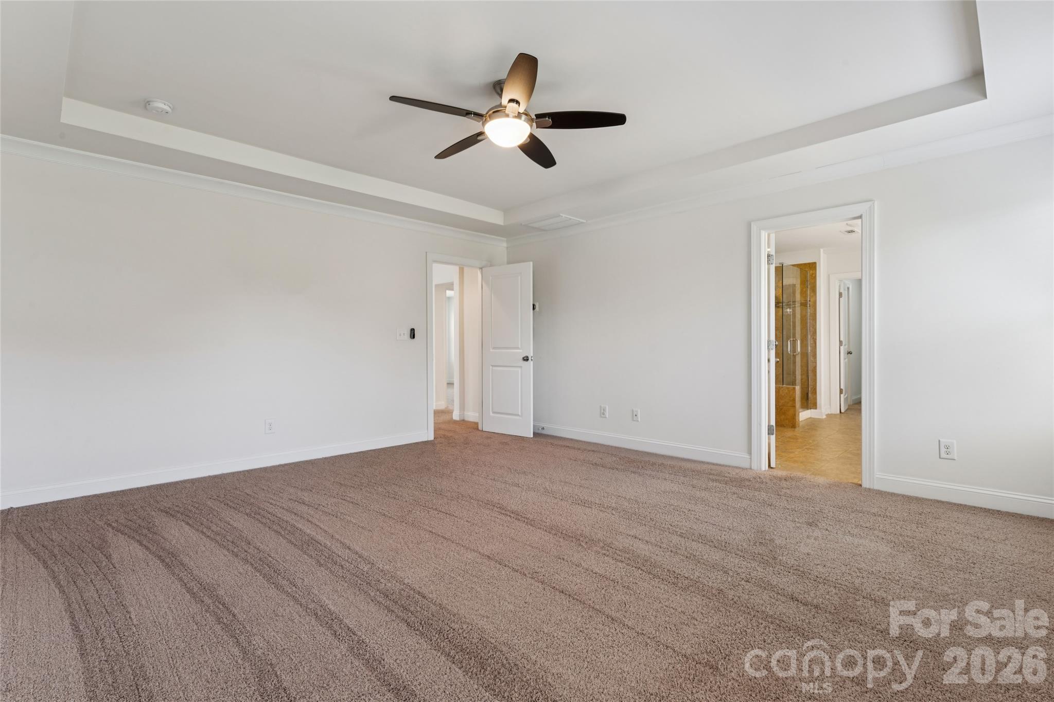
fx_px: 489
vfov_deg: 71.4
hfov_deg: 94.3
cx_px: 527
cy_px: 351
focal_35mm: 17
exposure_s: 1/1.25
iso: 100
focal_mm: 16.7
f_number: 13
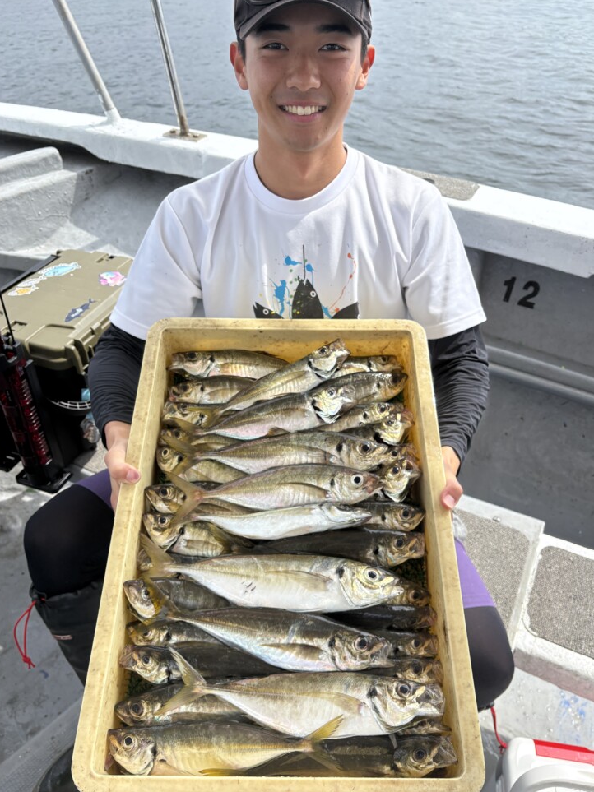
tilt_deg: -33.4
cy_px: 401
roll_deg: +1.8
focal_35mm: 27
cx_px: 301
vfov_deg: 65.3
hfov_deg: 51.3
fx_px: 618
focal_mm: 5.96
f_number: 1.6
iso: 64
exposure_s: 1/3125
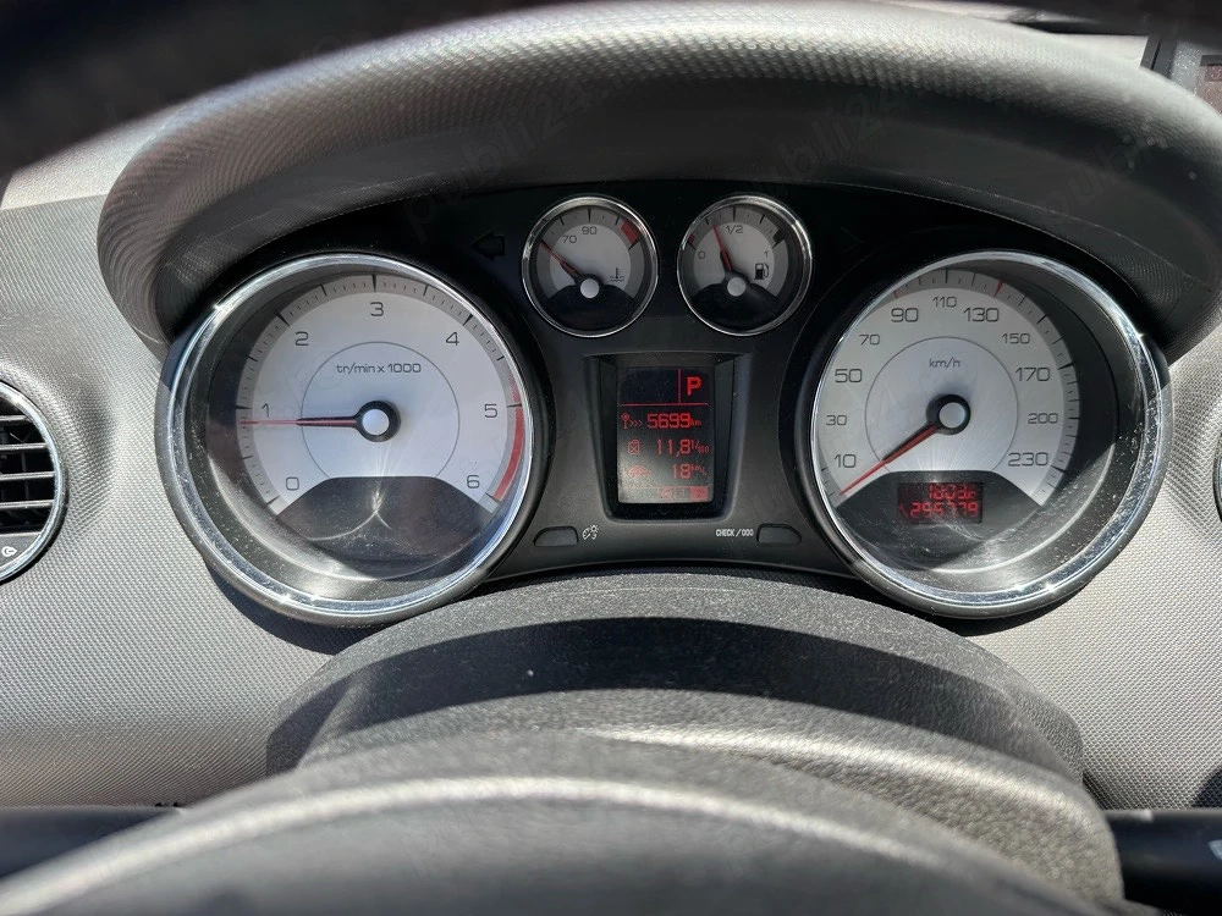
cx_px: 611
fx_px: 847
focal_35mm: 24
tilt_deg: -30.7
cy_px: 458
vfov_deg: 56.8
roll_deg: -0.1
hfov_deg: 71.6
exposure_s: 1/374
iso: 80
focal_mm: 6.76
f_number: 1.78
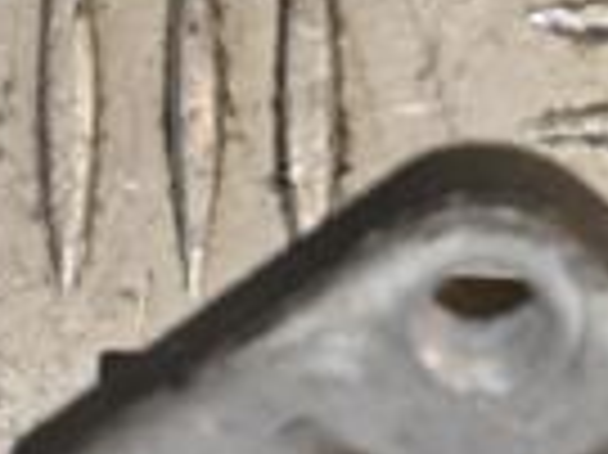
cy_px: 548
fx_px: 10354
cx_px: 712
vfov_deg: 2.5
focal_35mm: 590
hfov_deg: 3.4
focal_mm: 92
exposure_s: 1/160
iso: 800
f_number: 5.6
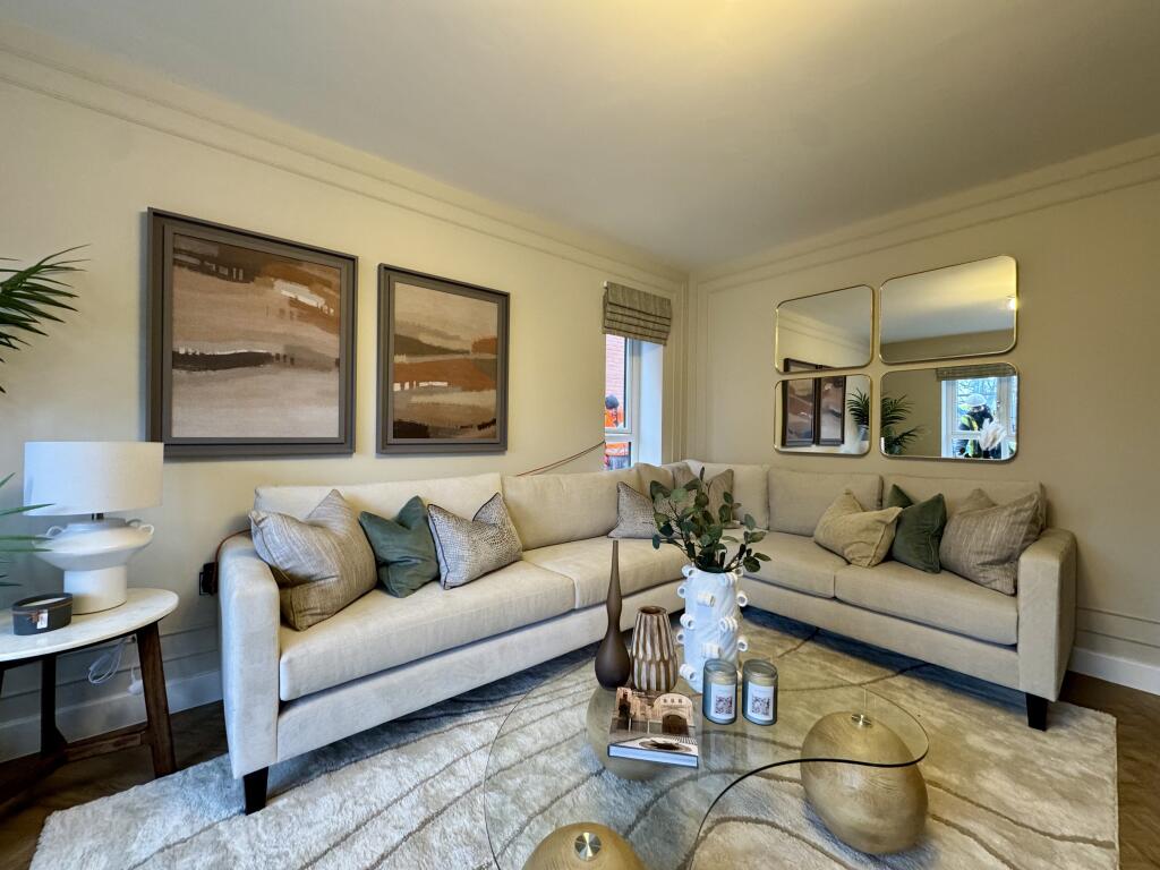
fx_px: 469
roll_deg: -0.9
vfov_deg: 85.7
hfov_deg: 102.1
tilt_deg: -1.1
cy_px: 435
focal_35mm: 14
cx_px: 580
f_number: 2.2
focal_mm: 2.22
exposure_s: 1/50
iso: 250
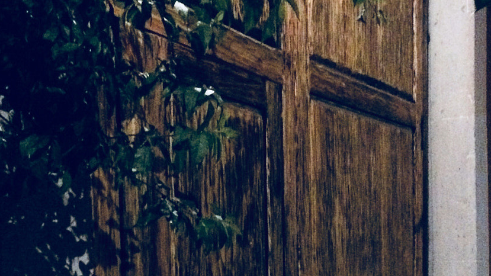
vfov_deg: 19.2
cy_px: 265
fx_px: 794
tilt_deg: -1.7
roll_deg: +1.7
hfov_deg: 34.3
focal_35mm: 61
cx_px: 291
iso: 2000
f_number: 2.2
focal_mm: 4.15
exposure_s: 1/15
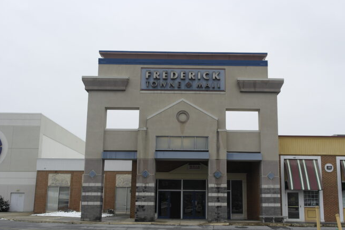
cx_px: 189
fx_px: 374
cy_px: 131
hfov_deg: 49.5
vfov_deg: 34.1
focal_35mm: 39
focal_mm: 22
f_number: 5.6
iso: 100
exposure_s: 1/250
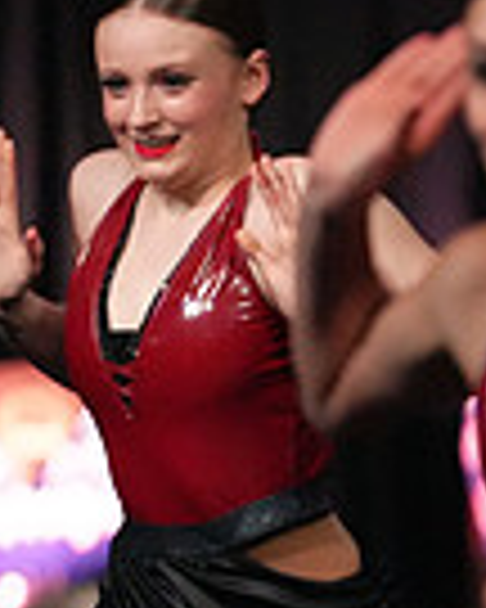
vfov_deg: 1.6
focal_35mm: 1207
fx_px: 21701
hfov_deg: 1.3
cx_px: 1260
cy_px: 574
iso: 16000
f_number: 3.5
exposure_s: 1/1250
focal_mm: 300
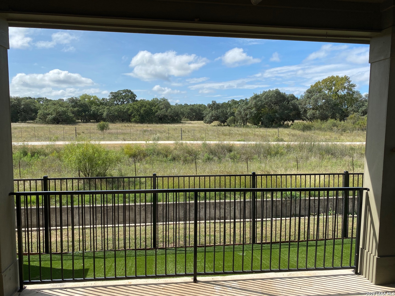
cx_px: 198
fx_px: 297
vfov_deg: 53.1
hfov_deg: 67.3
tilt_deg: -4.9
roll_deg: -1.4
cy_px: 148
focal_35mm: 26
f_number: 1.8
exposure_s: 1/2755
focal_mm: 4.25
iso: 32
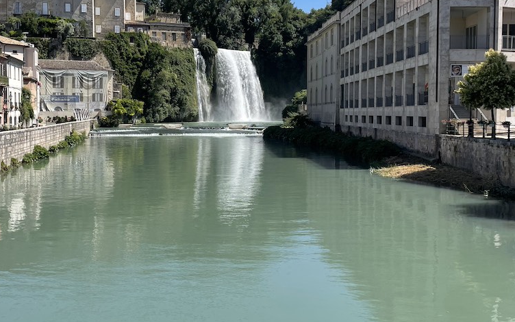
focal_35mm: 44
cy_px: 140
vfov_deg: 29.2
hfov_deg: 45.3
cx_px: 248
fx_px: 618
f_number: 1.6
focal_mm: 4.2
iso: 32
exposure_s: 1/2882
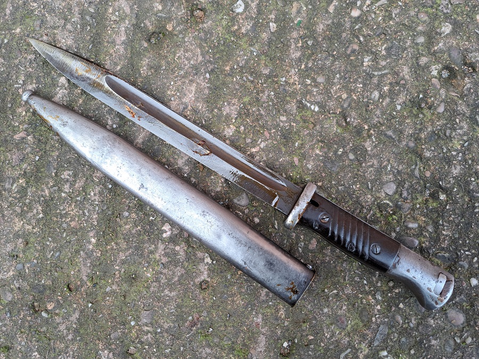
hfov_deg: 71.6
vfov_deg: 56.8
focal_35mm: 24
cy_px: 180
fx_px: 332
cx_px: 240
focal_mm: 5.23
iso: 50
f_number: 1.8
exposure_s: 1/50
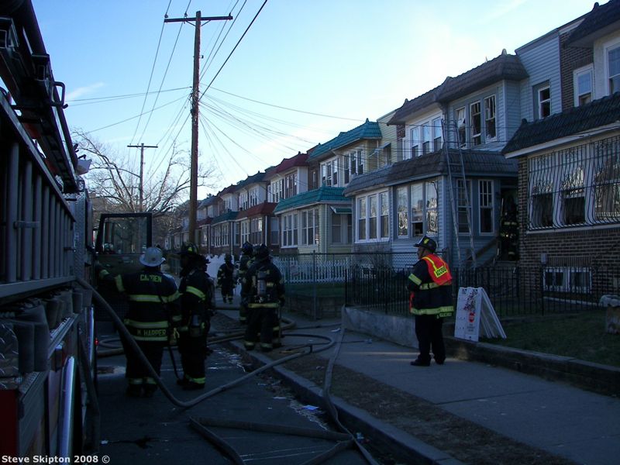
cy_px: 232
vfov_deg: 39.7
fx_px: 645
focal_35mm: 36
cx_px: 310
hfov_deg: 51.4
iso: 50
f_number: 2.8
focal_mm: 6
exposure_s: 1/500
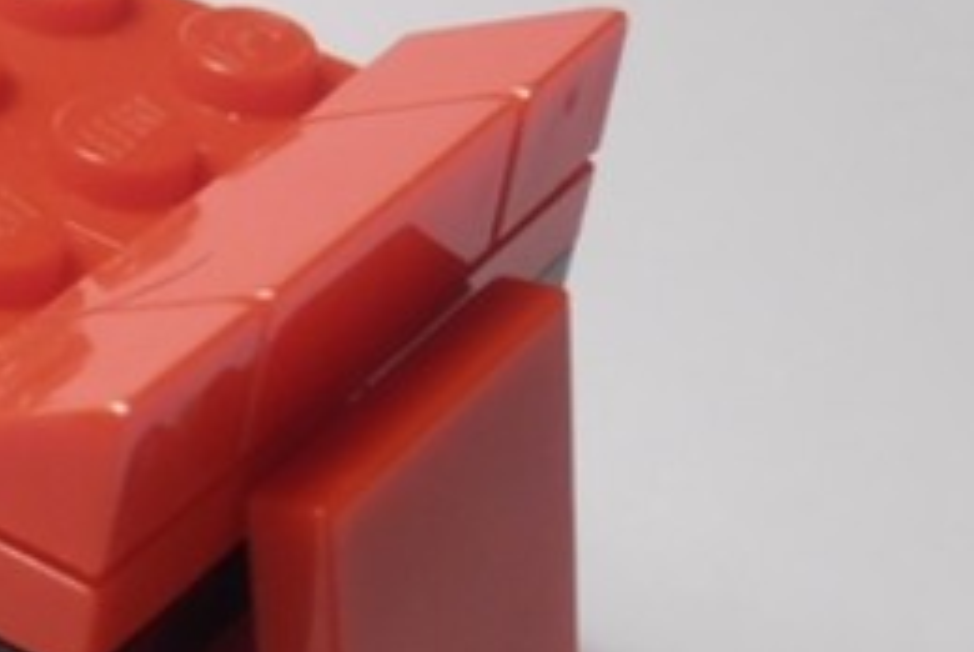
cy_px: 437
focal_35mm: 133
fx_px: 3602
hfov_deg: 14.4
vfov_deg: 10.3
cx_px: -457
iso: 80
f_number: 3.9
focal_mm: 6.61
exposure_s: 1/40
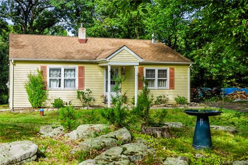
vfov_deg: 41.1
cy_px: 82
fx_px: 220
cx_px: 124
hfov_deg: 58.7
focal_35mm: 32
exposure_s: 1/200
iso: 100
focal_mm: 32
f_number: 6.3
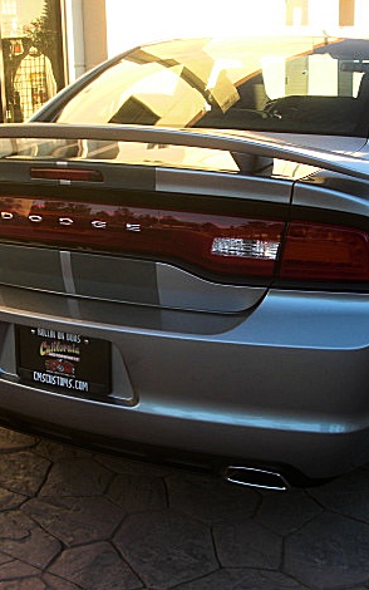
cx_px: 212
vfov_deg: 38.9
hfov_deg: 24.9
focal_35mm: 52
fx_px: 836
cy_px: 292
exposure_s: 1/100
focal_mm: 6.3
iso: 50
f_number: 2.8
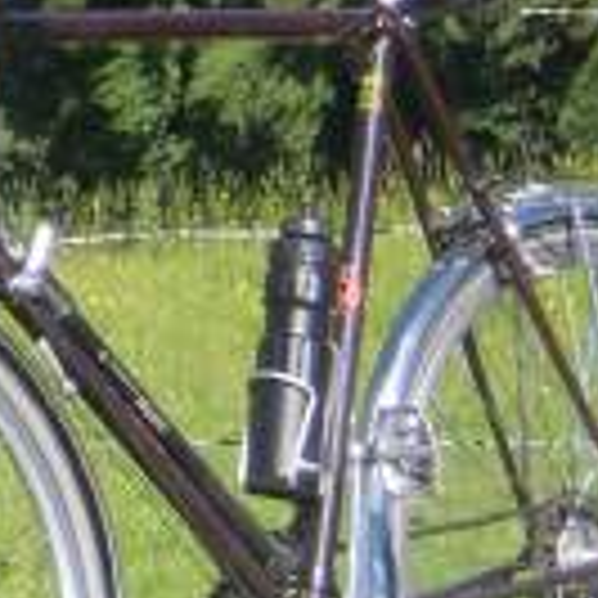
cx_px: -706
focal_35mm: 393
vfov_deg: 4.4
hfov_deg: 4.4
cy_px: -459
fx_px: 7681
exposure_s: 1/400
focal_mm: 13.2
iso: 100
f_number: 4.4
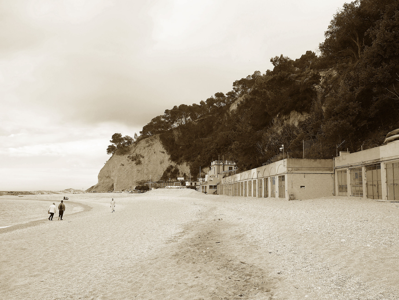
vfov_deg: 45.4
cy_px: 153
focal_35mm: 31
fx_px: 357
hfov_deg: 58.4
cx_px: 201
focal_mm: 15
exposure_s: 1/500
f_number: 5.6
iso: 400
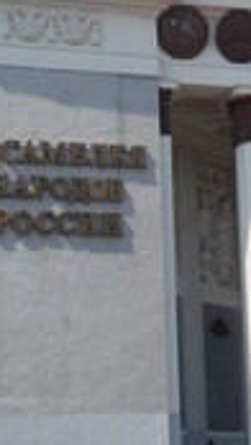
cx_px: 304
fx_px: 1407
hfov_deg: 10.0
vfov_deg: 17.2
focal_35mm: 119
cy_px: -92
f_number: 8.4
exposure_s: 1/250
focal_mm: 6.3
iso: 80
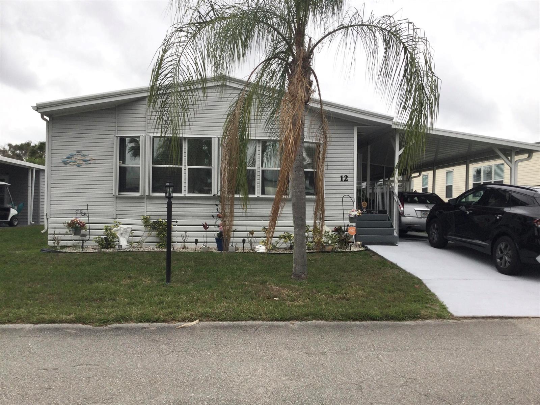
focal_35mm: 31
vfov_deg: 45.4
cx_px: 270
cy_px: 202
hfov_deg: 58.4
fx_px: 484
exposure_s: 1/124
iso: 25
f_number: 2.4
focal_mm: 3.3
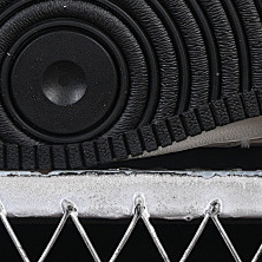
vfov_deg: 5.6
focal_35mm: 310
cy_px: -96
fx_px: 2655
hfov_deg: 5.6
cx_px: 245
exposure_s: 1/60
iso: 160
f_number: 6.3
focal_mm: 50
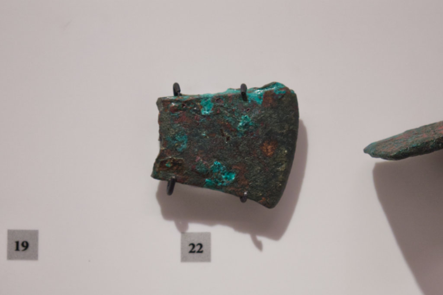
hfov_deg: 43.6
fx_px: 554
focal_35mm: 45
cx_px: 222
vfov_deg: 29.9
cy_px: 148
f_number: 4
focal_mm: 30
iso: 320
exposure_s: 1/160
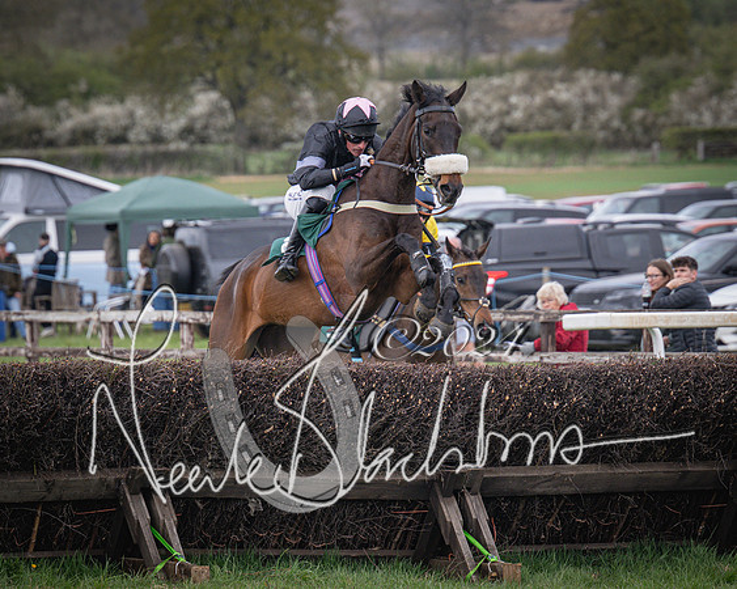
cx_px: 294
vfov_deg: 4.3
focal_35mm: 356
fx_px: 7768
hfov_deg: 5.4
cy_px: 381
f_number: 5
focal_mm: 200
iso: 800
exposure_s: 1/1600
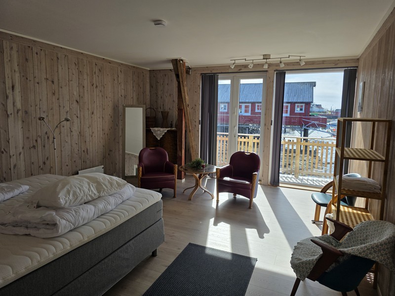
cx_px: 198
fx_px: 262
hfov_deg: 73.9
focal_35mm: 23
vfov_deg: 58.9
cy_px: 148
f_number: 1.7
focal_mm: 6.3
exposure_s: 1/3758
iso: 80
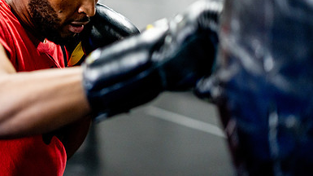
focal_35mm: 79
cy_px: 44
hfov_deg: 26.6
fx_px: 655
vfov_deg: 15.2
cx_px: 82
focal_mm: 50
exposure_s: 1/500
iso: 4000
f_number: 1.8
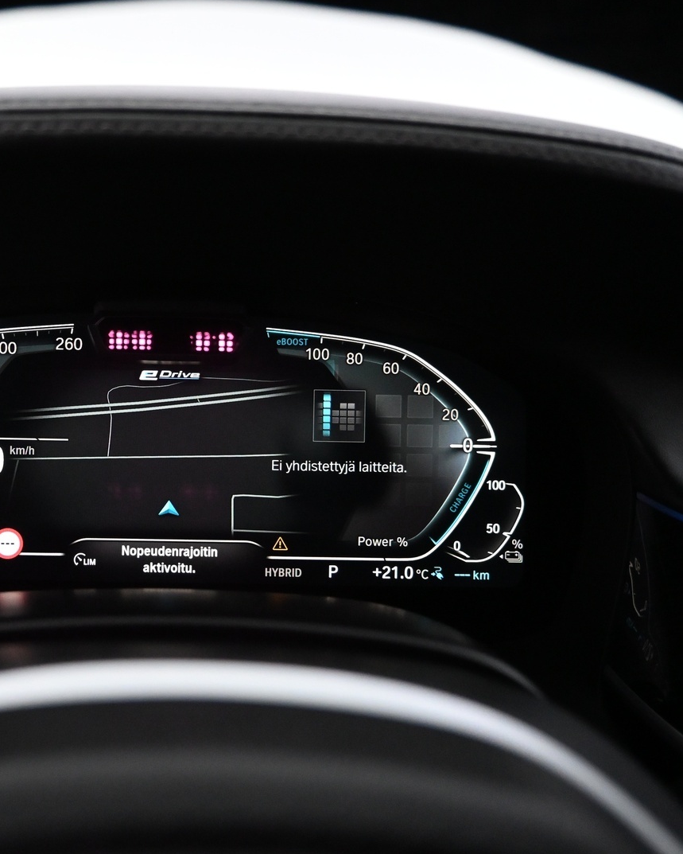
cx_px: 167
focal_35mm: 34
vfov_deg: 52.8
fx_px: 859
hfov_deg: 42.0
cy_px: 427
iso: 3200
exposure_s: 1/80
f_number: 3.5
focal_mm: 16
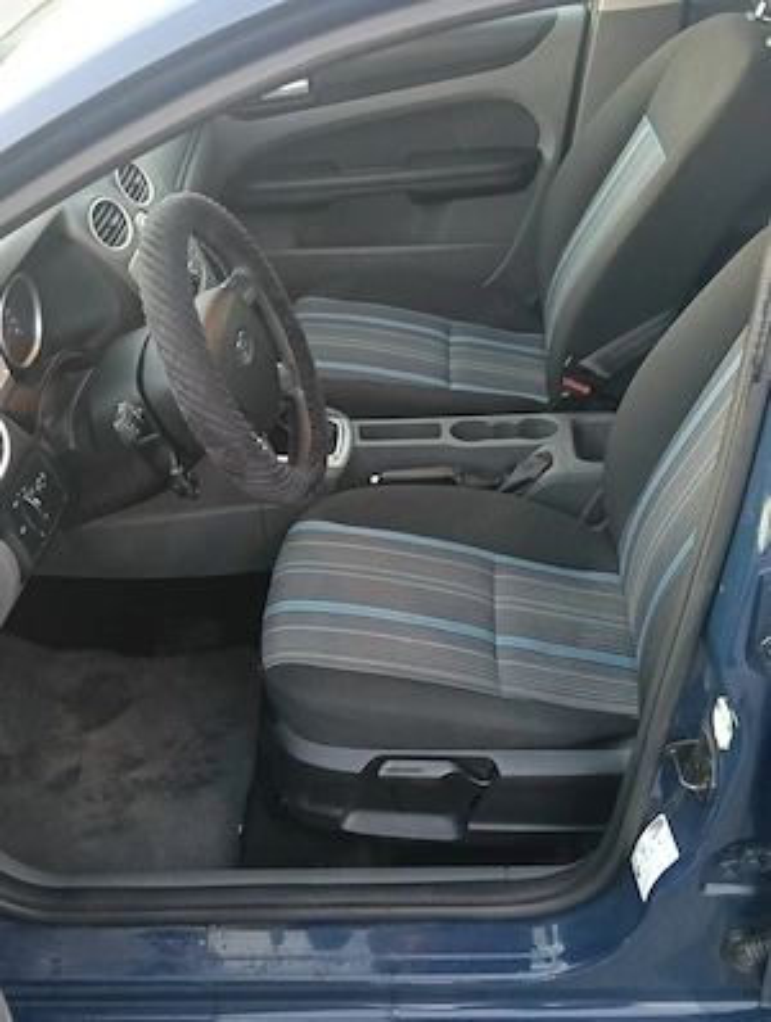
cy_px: 511
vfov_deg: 47.8
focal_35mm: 39
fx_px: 1154
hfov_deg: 36.9
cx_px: 386
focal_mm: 3.98
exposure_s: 1/16.7
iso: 1250
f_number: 1.8
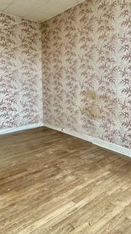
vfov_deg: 61.8
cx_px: 102
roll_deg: +0.7
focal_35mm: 31
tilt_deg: -2.0
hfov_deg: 36.6
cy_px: 87
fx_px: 192
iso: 640
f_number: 2.2
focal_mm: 2.22
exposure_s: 1/60
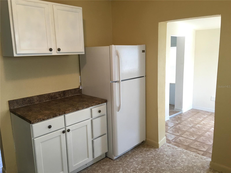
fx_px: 194
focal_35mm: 29
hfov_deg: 61.7
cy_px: 86
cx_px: 116
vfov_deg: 48.2
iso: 32
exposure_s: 1/15
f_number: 2.2
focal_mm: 4.15
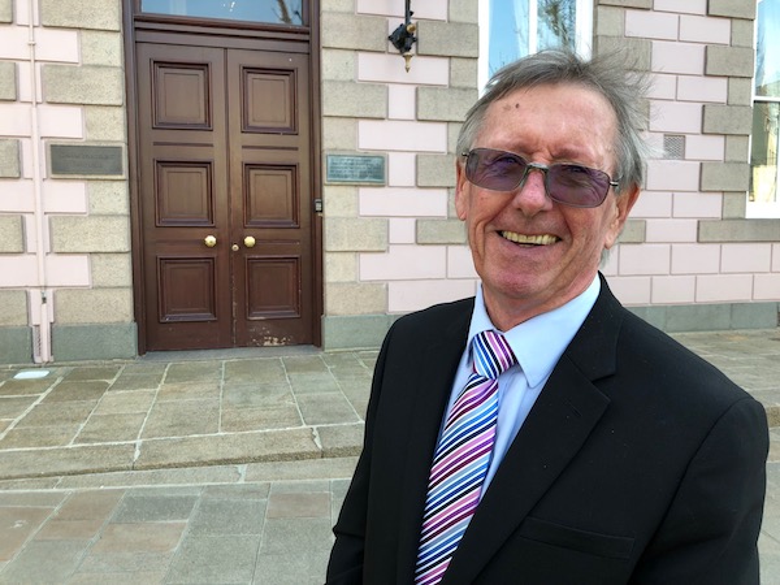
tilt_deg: -5.3
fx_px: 631
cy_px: 292
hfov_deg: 63.4
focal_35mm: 28
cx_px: 390
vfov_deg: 49.7
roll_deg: -0.4
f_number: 1.8
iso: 20
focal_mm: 3.99
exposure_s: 1/125
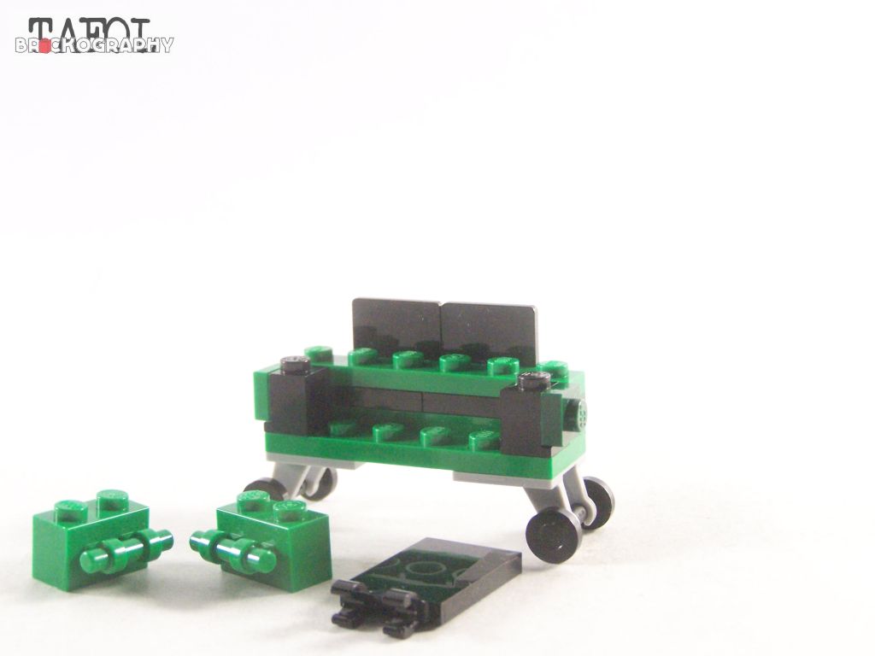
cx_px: 438
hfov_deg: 30.3
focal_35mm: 64
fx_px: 1618
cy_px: 328
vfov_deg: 22.9
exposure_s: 1/60
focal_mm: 10.7
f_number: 3.2
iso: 400
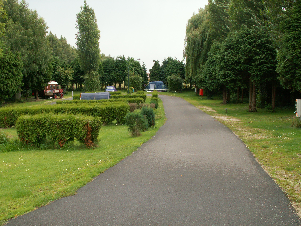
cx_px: 150
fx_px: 304
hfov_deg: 52.6
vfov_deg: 40.7
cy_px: 113
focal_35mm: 35
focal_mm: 5.86
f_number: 5
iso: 50
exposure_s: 1/125
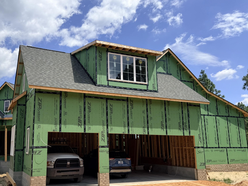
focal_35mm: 32
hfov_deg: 55.7
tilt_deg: +9.9
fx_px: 229
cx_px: 85
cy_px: 106
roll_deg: -0.1
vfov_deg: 44.1
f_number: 1.78
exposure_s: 1/5319
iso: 80
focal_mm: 6.76
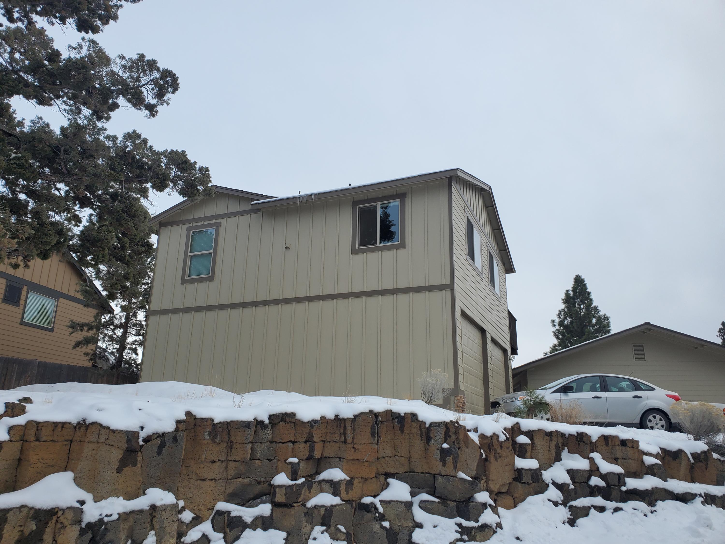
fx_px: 545
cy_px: 272
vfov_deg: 53.1
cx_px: 362
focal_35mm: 26
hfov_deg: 67.3
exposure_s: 1/300
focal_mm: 4.3
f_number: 2.4
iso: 50
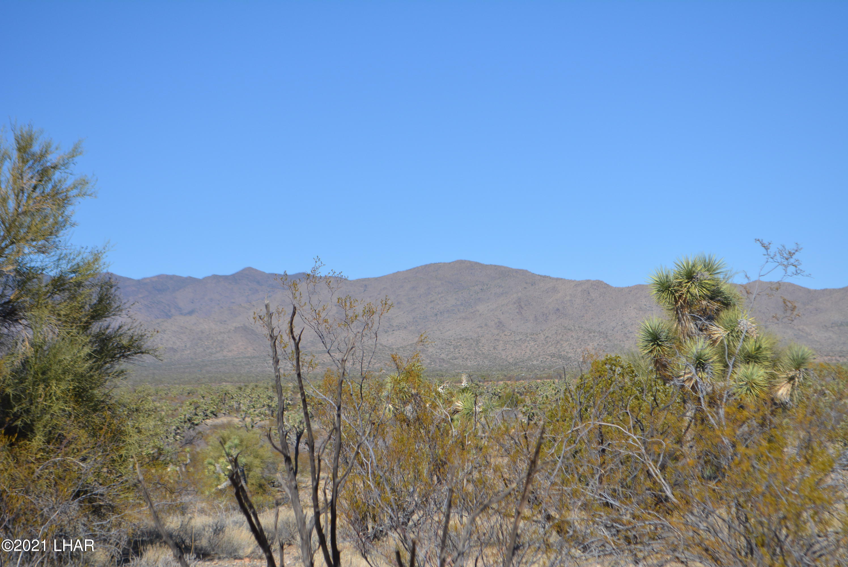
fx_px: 1945
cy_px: 284
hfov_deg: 24.6
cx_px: 424
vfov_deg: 16.6
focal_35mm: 82
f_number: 7.1
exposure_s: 1/2000
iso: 400
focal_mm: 55
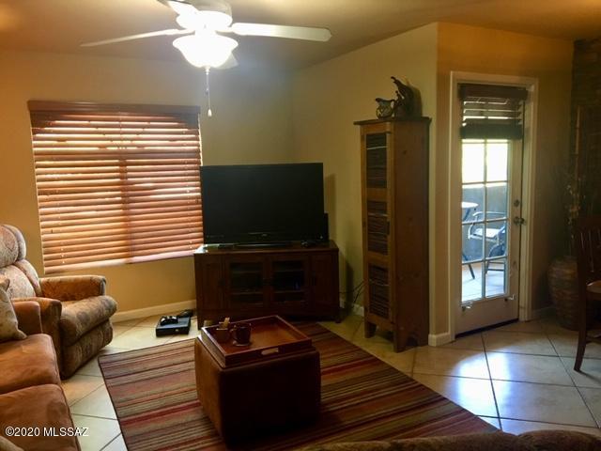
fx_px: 503
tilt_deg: -6.1
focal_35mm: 29
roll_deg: +2.2
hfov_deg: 61.7
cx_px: 300
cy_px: 226
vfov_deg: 48.2
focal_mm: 4.15
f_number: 2.2
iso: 160
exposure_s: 1/30
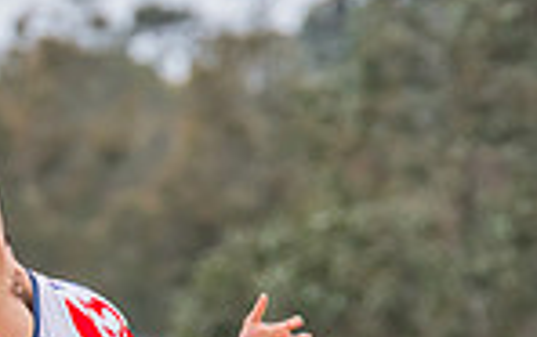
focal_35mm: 1601
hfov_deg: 1.3
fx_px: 23466
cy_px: 557
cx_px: -207
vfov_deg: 0.8
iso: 800
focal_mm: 360
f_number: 7.1
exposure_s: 1/1250
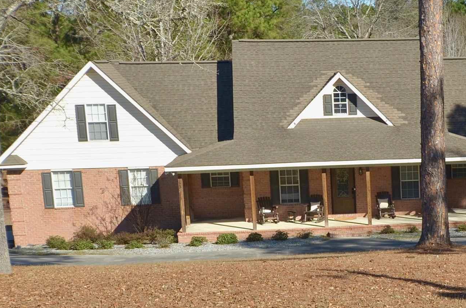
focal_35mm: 86
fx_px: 1111
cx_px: 497
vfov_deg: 15.6
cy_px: 282
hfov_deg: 22.5
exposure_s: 1/400
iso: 200
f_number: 9
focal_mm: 24
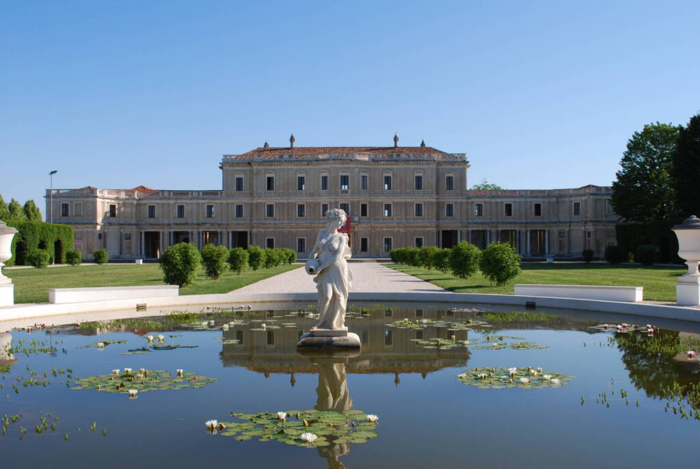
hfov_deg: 53.1
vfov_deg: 37.0
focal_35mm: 36
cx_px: 350
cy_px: 234
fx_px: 701
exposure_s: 1/250
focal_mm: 24
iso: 180
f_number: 10
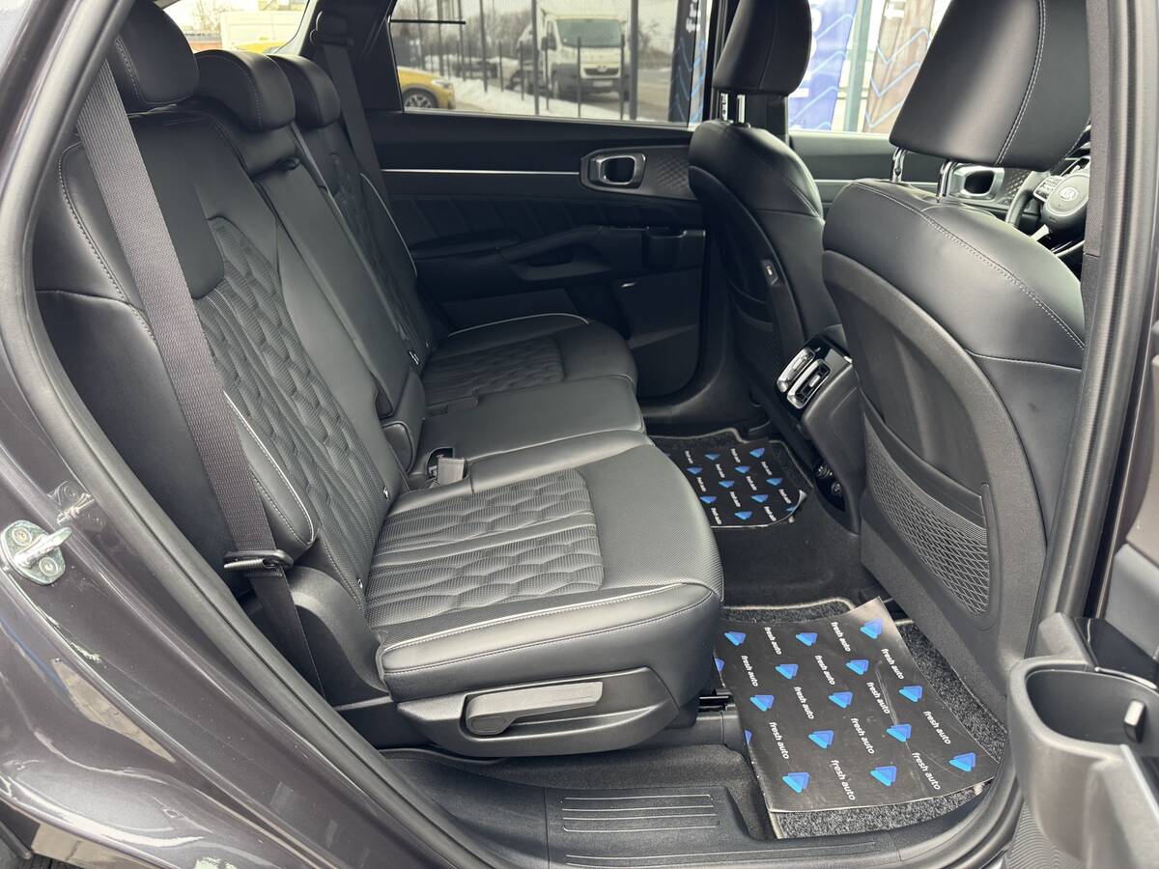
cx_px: 580
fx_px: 804
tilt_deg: -24.7
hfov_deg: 71.6
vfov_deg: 56.8
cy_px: 434
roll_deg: +0.8
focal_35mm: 24
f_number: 1.78
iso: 250
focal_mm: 6.76
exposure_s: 1/60
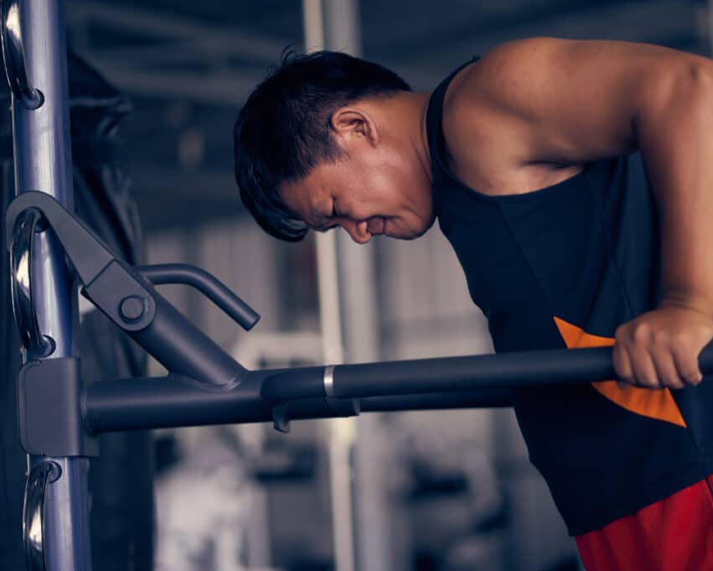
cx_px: 416
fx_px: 2026
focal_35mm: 96
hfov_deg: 19.9
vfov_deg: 16.0
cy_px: 286
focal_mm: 85
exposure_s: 1/200
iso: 320
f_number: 1.8
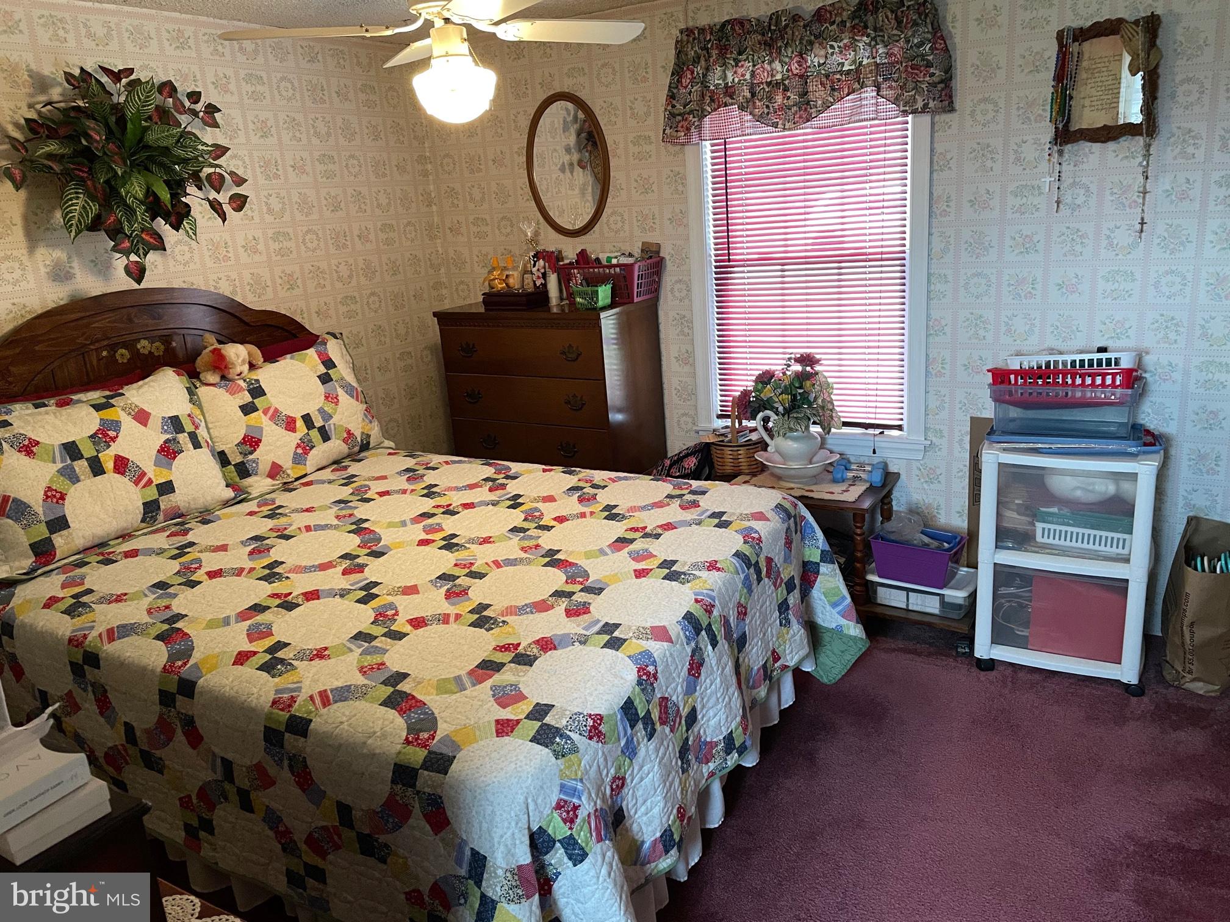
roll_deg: +4.0
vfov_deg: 53.1
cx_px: 615
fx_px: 924
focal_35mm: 26
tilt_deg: -16.1
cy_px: 461
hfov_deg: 67.3
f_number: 1.6
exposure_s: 1/60
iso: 125
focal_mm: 4.2
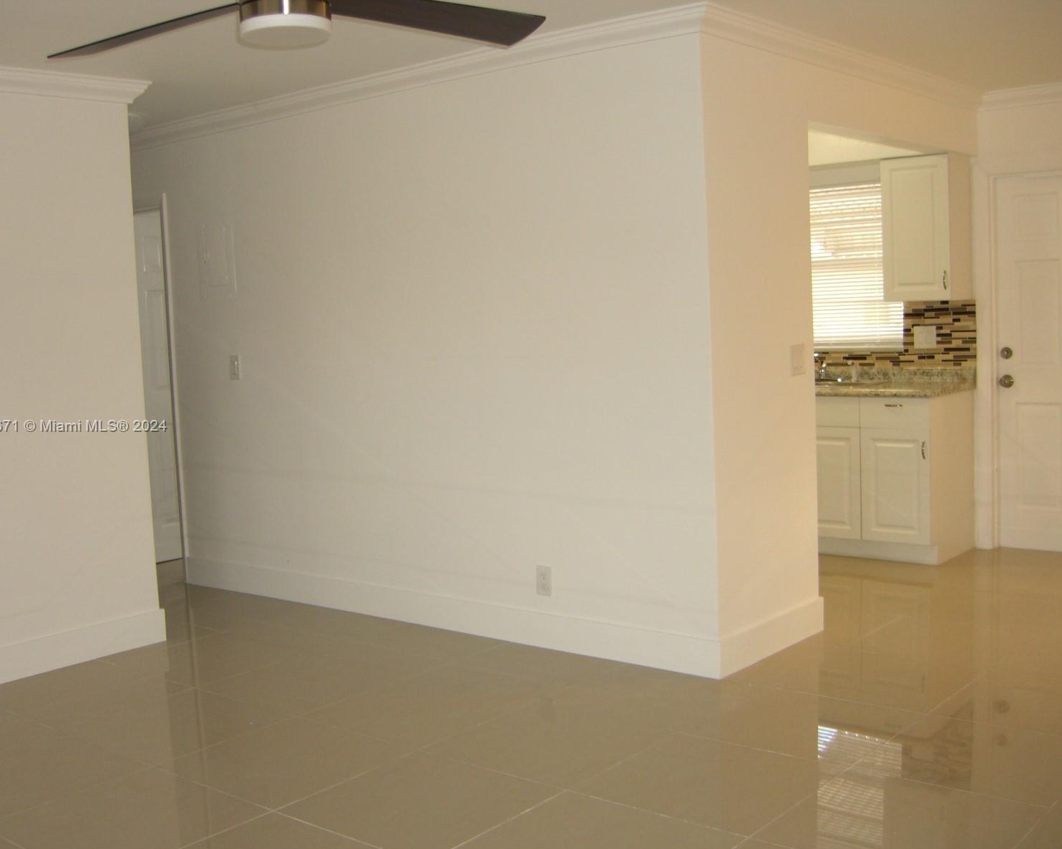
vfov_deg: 37.3
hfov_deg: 45.8
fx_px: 1257
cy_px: 427
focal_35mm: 40
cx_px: 510
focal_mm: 7.9
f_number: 2.8
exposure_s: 1/60
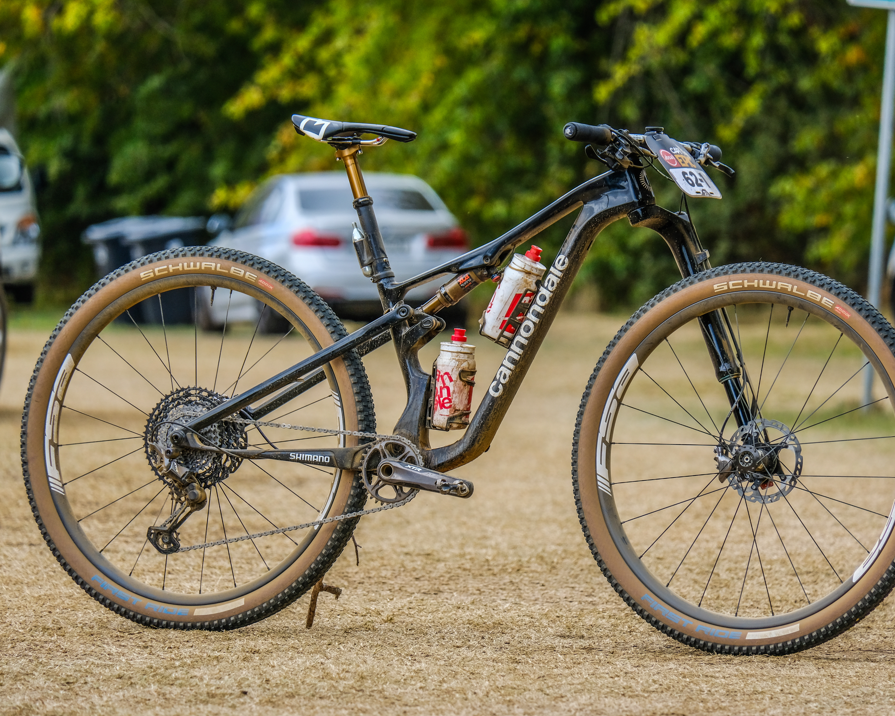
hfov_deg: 5.0
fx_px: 10304
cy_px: 358
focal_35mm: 389
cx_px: 486
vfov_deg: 4.0
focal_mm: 230
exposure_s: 1/500
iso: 500
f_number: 6.7
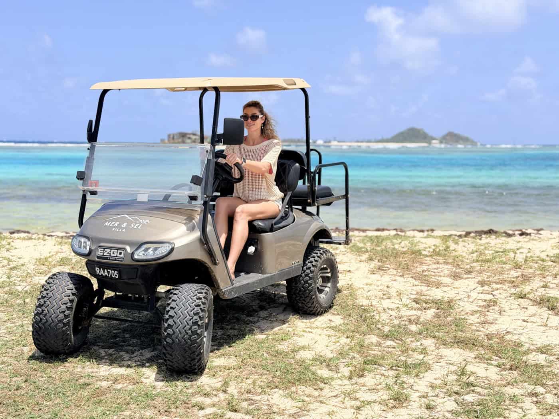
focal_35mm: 48
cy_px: 210
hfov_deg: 39.7
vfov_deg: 30.3
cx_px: 280
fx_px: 775
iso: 64
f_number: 1.8
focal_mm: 6.8
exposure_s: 1/6536
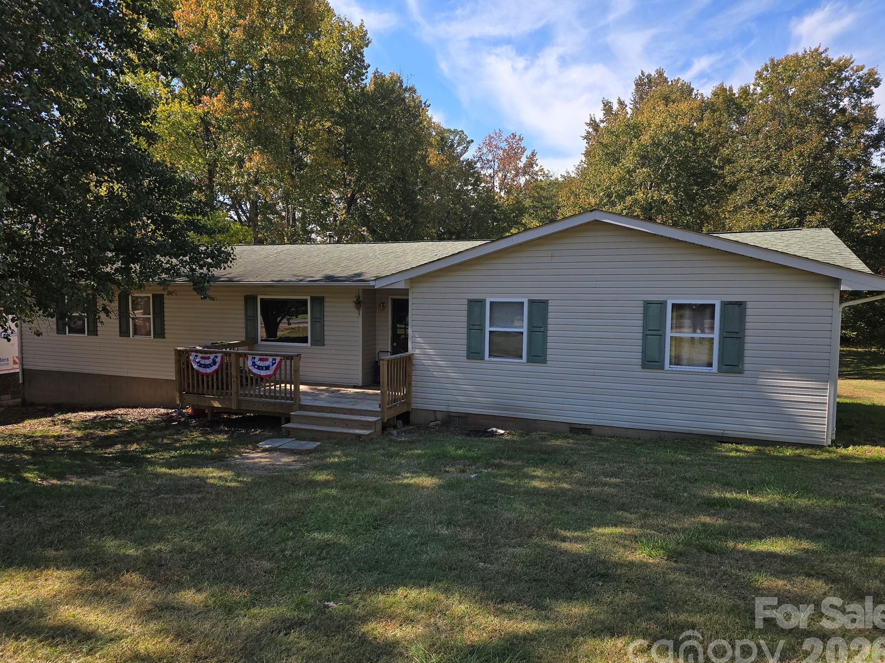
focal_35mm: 24
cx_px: 437
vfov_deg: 56.8
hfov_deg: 71.6
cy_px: 340
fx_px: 614
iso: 12
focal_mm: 6.3
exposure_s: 1/427
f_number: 1.7
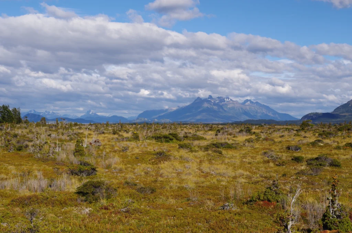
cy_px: 116
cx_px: 176
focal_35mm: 52
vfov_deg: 25.6
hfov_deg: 37.9
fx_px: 512
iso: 100
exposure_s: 1/160
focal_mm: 35
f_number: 11
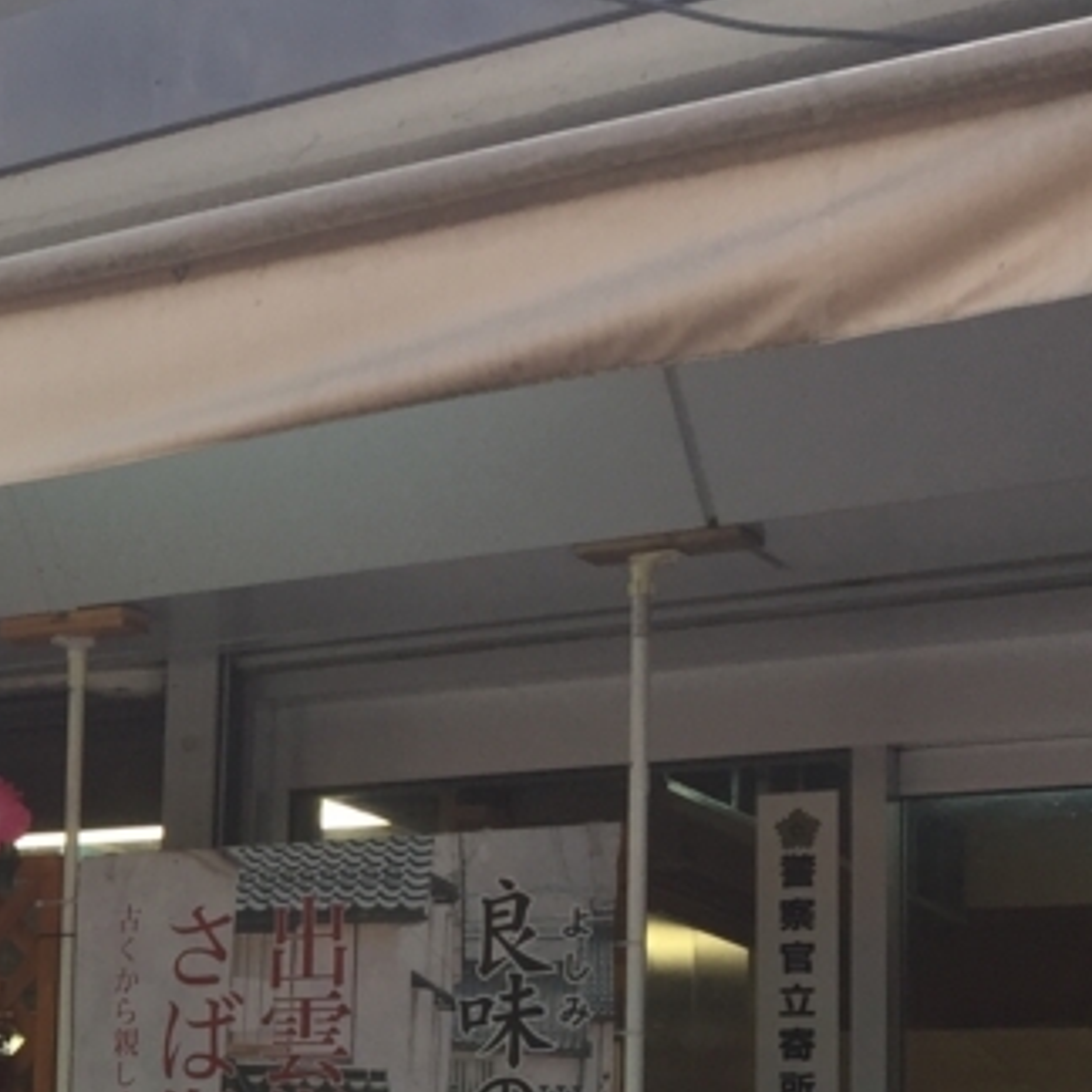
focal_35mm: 81
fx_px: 2891
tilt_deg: +9.1
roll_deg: -6.0
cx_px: -533
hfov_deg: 18.9
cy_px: 937
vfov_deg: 21.0
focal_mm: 4.15
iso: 32
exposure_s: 1/344
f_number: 2.2
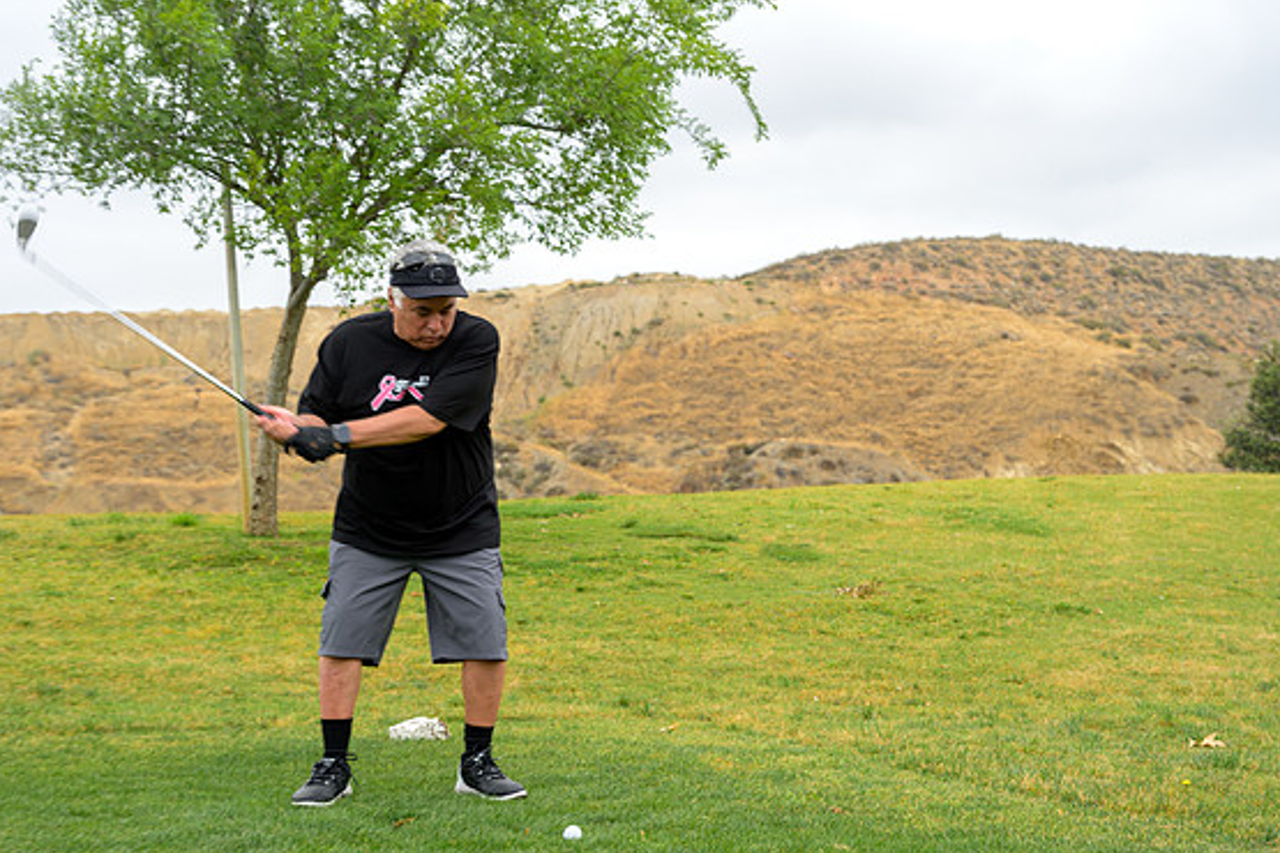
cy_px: 423
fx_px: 1920
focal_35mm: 54
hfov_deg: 36.9
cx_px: 625
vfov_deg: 25.1
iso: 100
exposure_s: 1/200
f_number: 4
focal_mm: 46
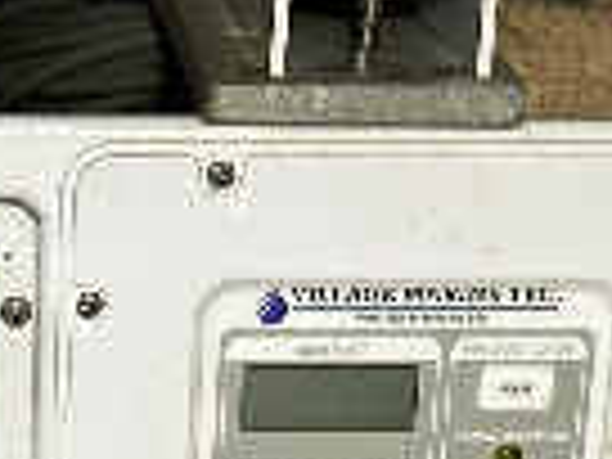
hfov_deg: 13.8
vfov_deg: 9.8
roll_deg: -0.4
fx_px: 2493
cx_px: -32
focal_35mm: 141
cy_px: 909
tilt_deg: -28.1
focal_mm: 6.86
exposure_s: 1/121
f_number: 1.78
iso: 160
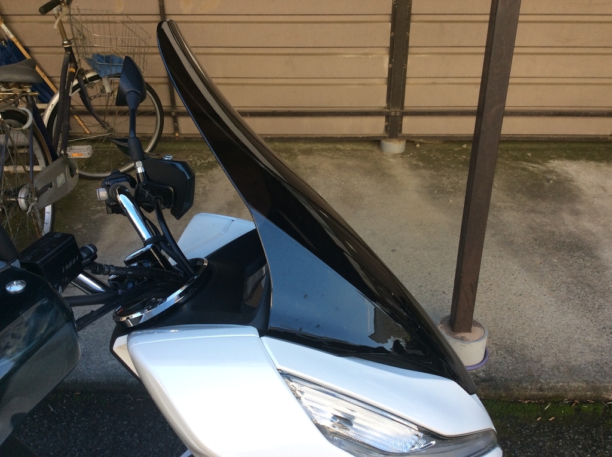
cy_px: 228
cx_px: 306
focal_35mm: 32
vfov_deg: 44.1
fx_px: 565
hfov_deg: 56.9
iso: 32
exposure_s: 1/175
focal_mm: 3.3
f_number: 2.4
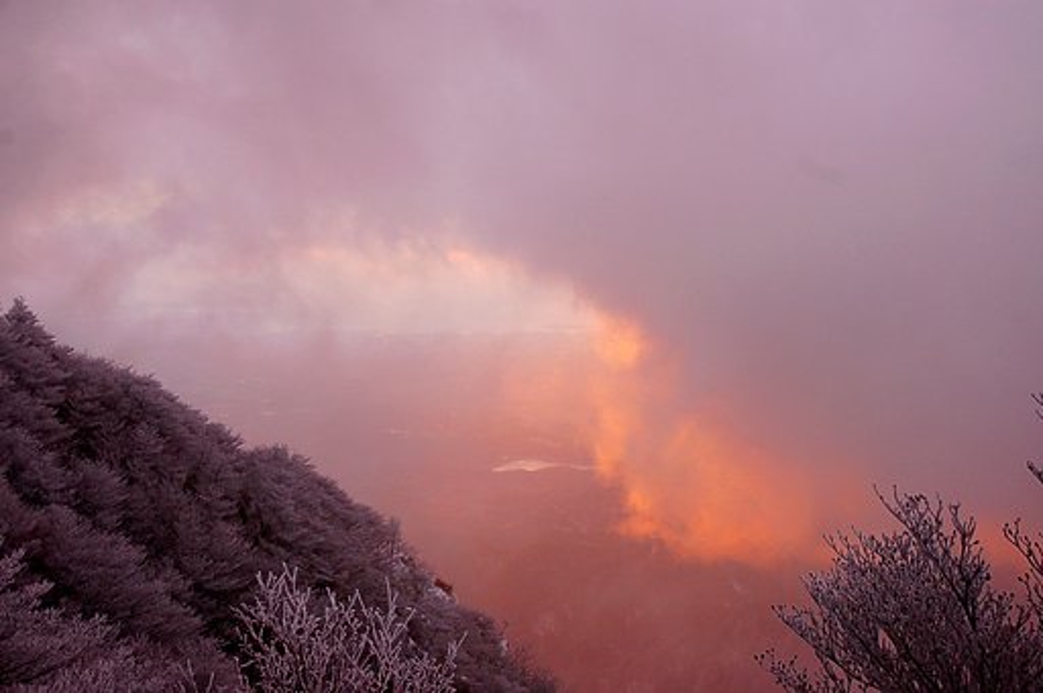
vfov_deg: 32.9
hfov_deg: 48.0
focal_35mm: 40
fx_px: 1172
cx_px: 522
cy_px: 346
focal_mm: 27
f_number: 5.6
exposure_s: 1/125
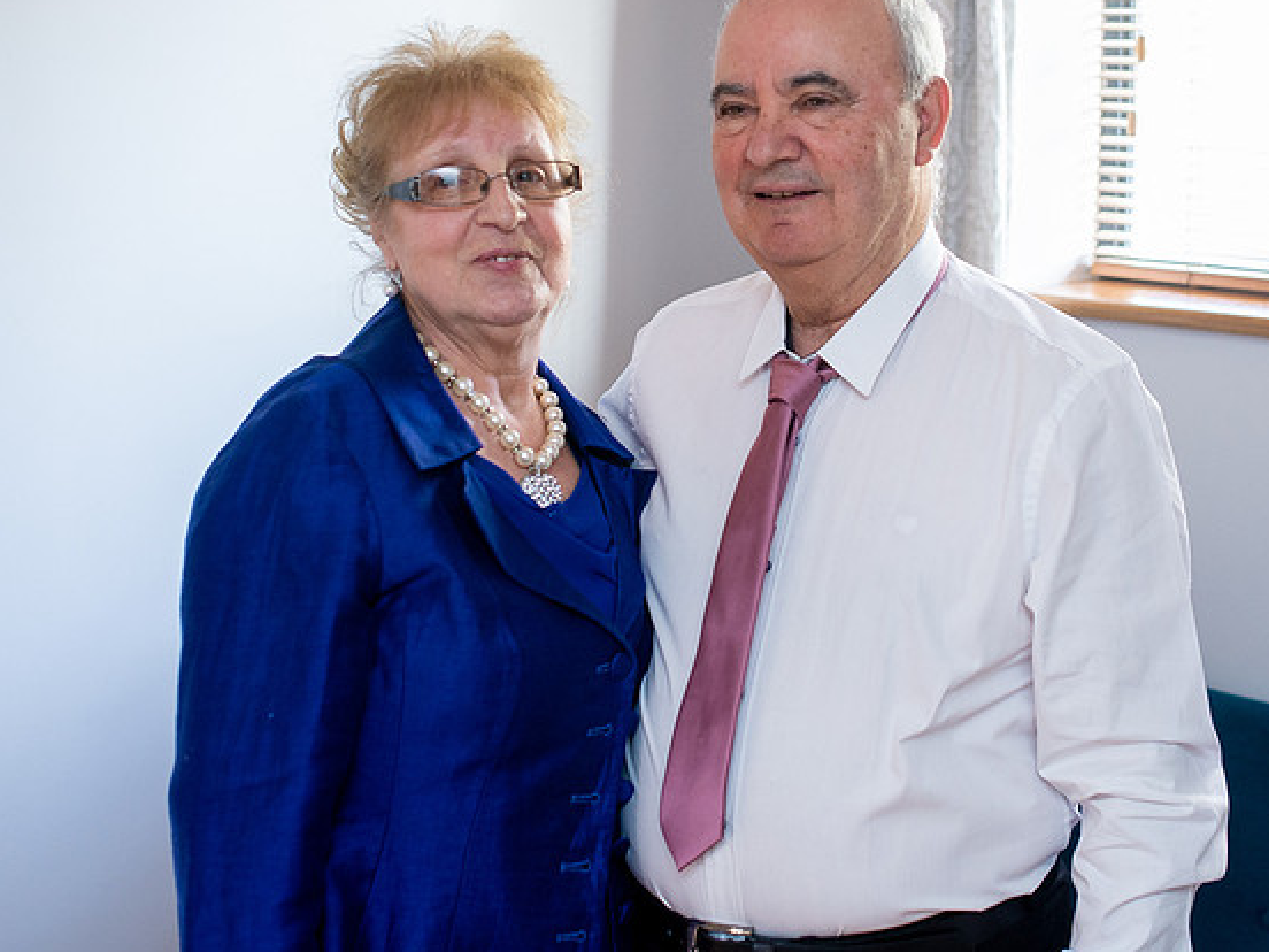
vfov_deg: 25.4
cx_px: 762
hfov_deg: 33.7
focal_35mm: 57
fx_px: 2090
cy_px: 249
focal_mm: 35
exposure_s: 1/100
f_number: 2.8
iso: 1000
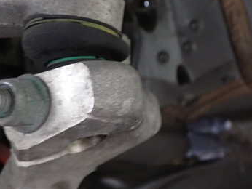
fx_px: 379
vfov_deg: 27.9
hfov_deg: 35.9
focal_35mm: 52
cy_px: 65
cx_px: 63
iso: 800
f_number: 2.3
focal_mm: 5.4
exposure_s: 1/10
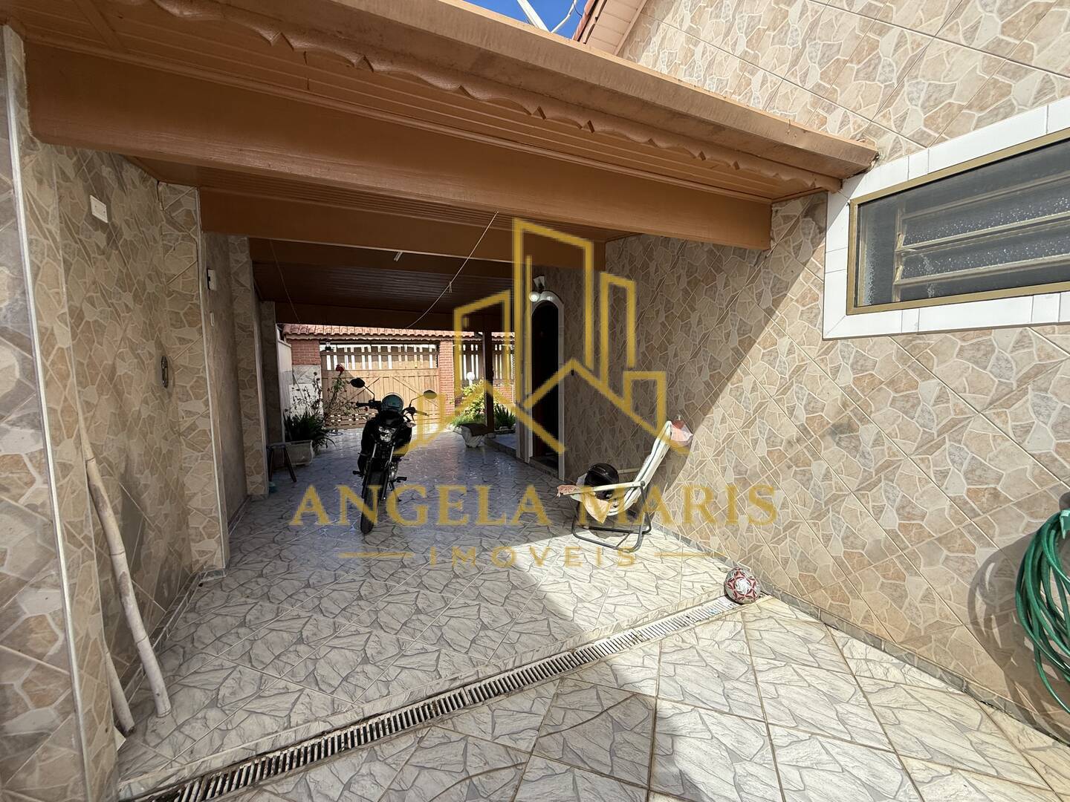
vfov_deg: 85.7
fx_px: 433
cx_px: 535
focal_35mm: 14
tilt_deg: -3.7
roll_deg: -0.5
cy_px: 401
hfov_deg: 102.1
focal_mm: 2.22
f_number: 2.2
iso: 50
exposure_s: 1/779
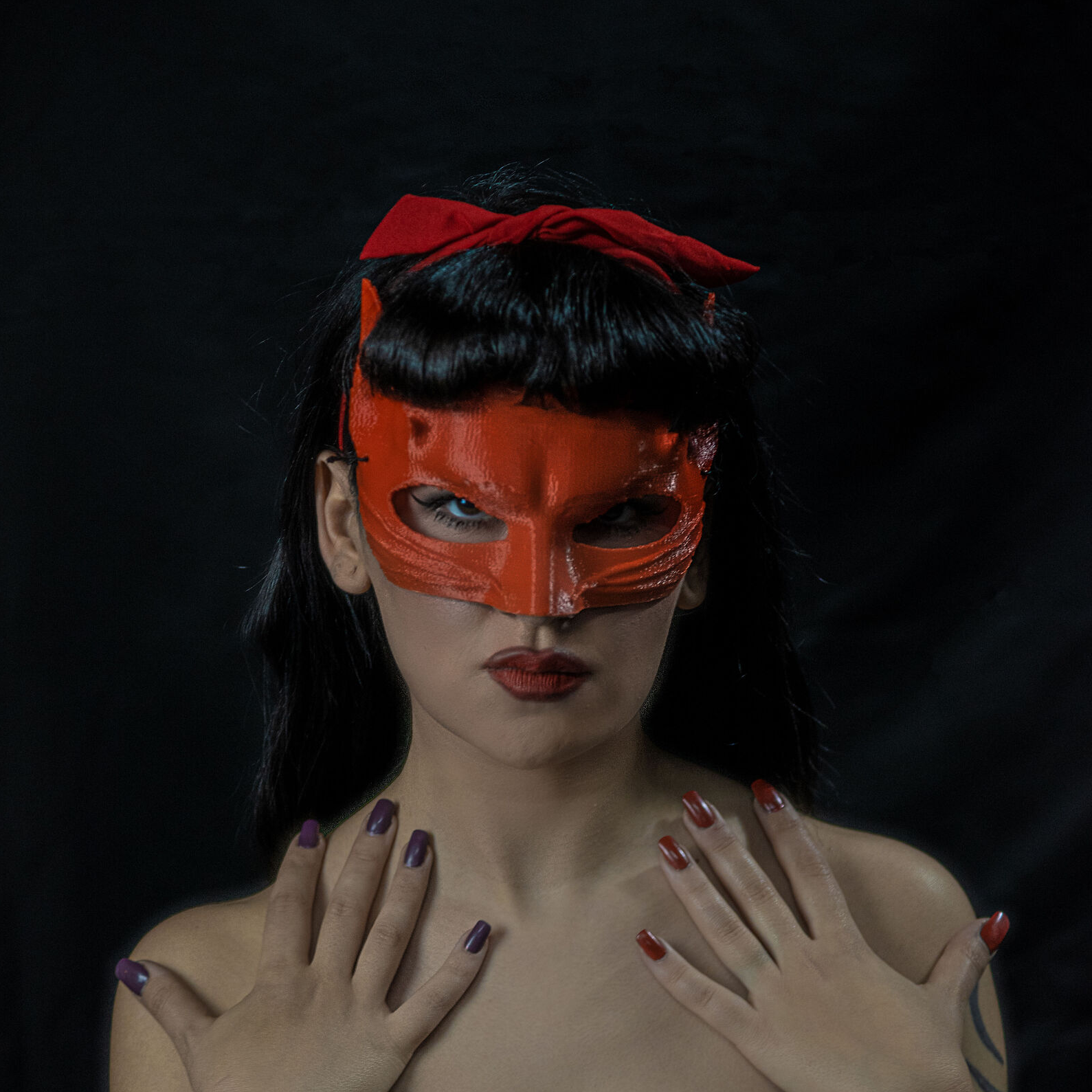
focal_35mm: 131
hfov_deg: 13.3
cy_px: 730
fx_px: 4675
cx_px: 543
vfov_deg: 13.3
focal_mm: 102
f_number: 4.5
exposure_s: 1/200
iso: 800
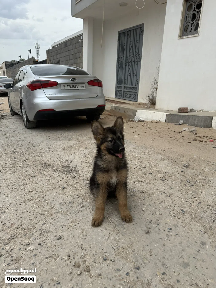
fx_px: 200
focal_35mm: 24
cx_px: 108
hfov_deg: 56.8
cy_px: 144
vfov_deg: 71.6
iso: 250
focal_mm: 6.86
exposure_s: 1/112
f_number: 1.78
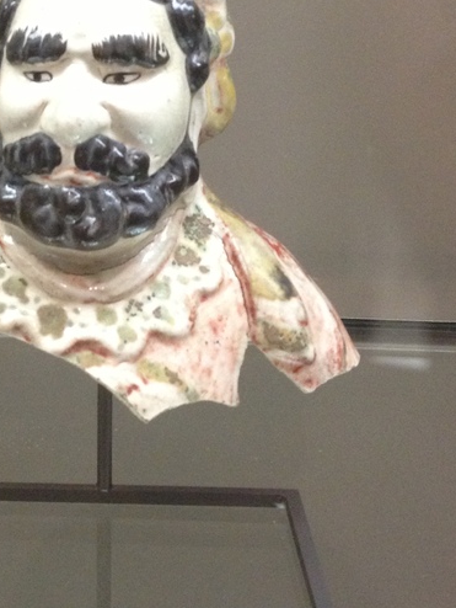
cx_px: 33
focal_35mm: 85
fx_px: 1492
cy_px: 146
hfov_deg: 17.1
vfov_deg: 22.8
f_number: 2.4
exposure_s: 1/20
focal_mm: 4.28
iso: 200
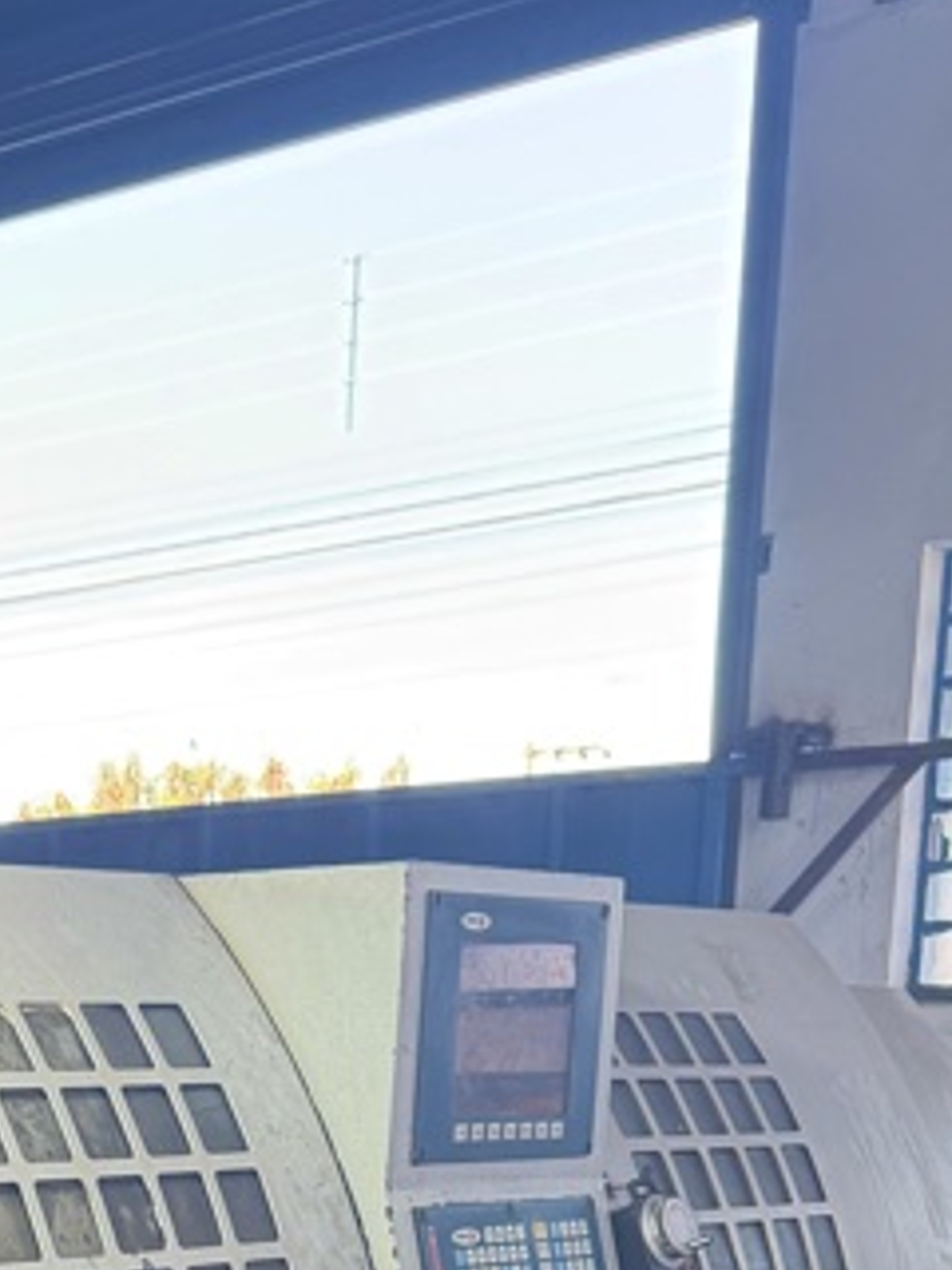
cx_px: -536
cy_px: 1726
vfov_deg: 21.4
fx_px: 2970
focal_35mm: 81
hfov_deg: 16.4
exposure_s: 1/121
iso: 100
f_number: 1.78
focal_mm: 6.76
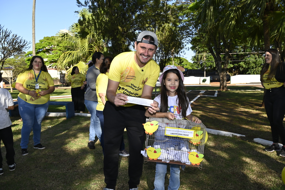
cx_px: 142
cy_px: 95
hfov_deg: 60.3
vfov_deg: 42.3
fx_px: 245
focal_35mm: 31
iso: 100
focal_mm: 31
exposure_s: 1/200
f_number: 7.1
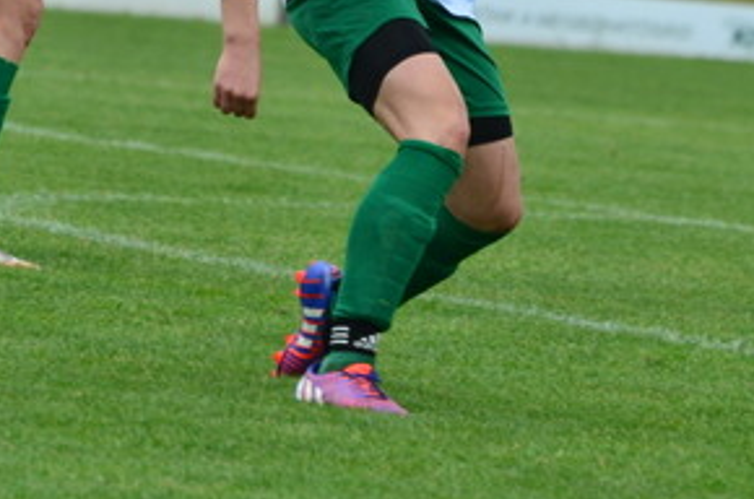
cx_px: 432
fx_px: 19895
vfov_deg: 1.4
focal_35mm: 952
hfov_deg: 2.2
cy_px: 94
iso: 400
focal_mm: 230
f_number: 5.3
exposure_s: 1/640
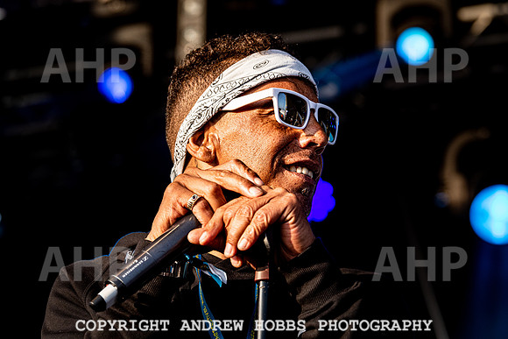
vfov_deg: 9.2
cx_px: 291
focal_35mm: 149
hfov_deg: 13.8
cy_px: 145
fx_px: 2103
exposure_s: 1/1000
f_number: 5
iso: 280
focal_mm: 130
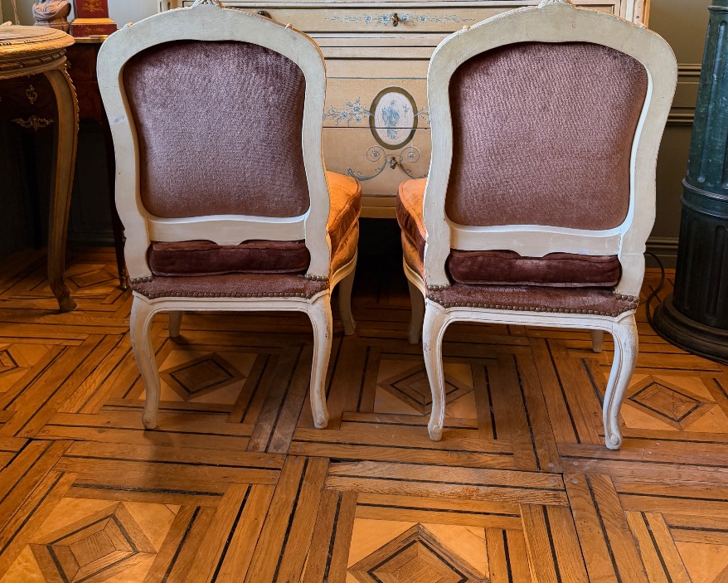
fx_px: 690
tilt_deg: -12.0
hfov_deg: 55.6
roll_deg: -0.3
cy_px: 143
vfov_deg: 44.2
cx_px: 366
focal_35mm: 32
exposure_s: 1/60
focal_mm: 6.76
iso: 250
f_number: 1.78
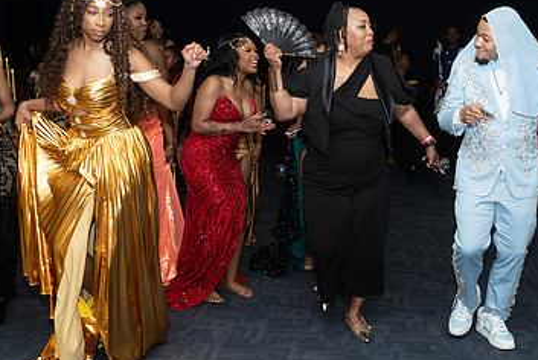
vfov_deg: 29.3
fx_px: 688
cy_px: 175
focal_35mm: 46
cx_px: 332
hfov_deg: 42.4
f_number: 3.5
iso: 500
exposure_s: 1/125
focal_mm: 28
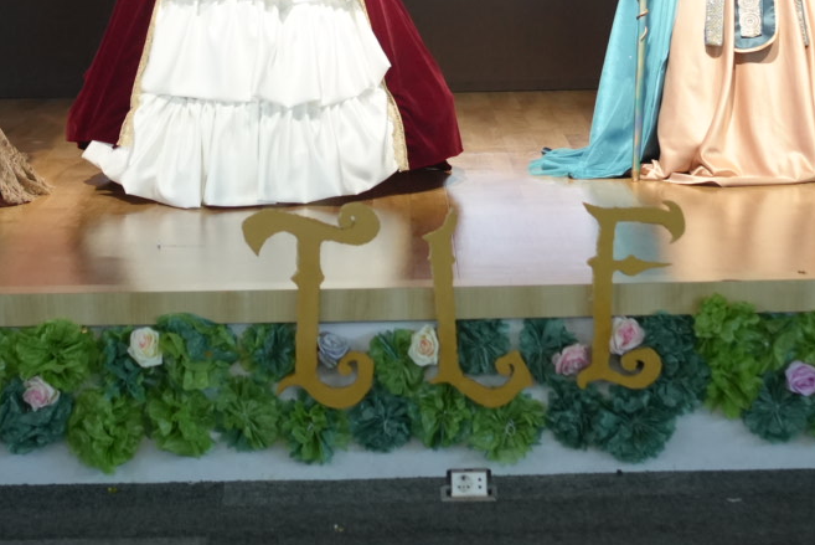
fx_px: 2786
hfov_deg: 16.6
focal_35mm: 123
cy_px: -29
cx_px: 464
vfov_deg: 11.0
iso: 3200
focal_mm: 50
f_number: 2.8
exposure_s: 1/640
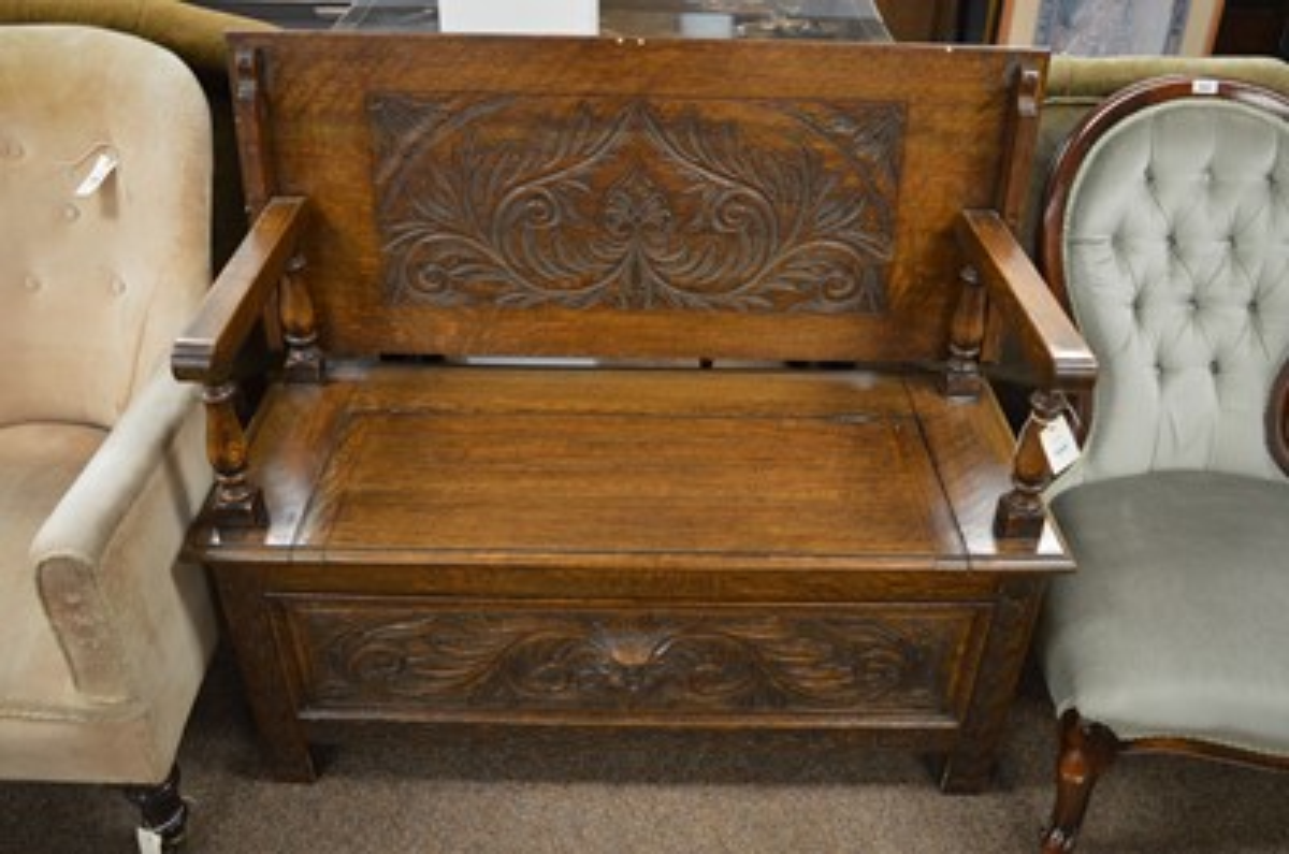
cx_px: 644
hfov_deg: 59.6
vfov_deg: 41.5
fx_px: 1126
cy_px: 427
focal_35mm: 32
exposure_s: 1/15
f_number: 3.8
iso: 500
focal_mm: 21
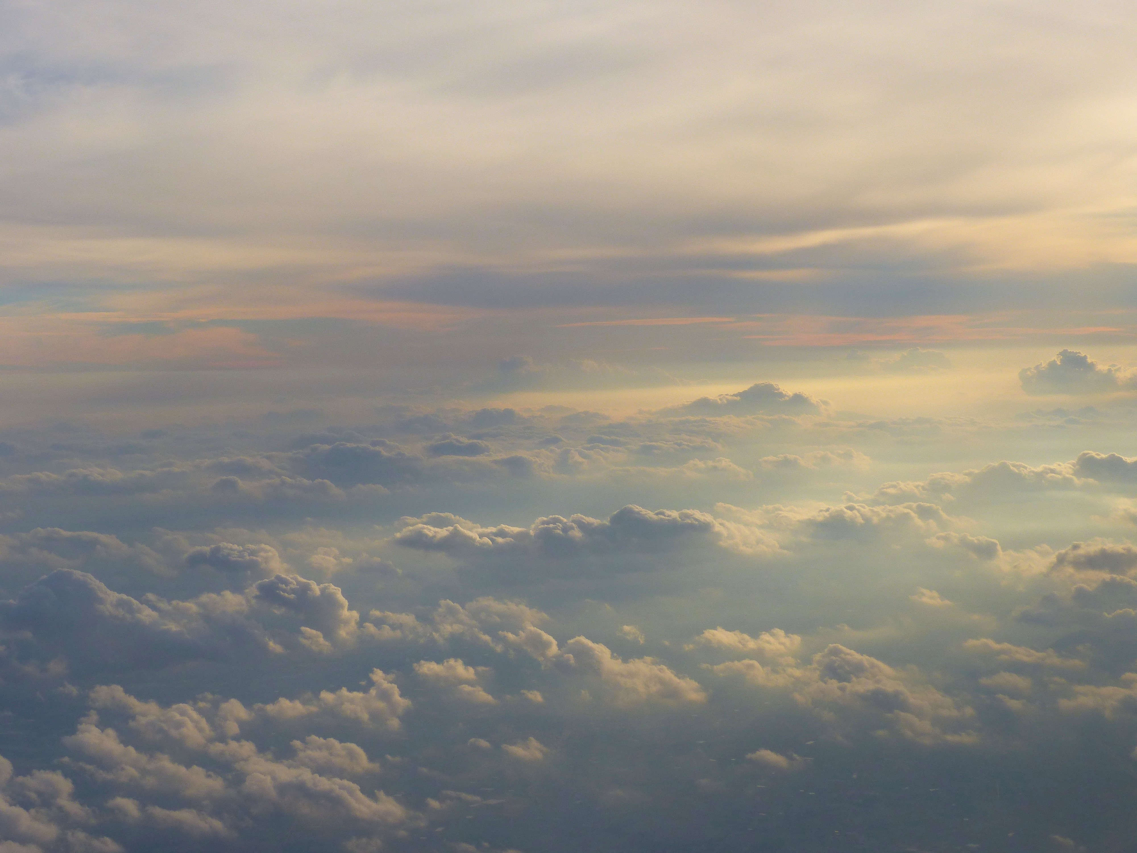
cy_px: 426
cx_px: 568
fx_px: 2463
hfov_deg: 26.0
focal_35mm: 75
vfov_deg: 19.6
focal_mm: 13.5
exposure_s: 1/1300
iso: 100
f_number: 4
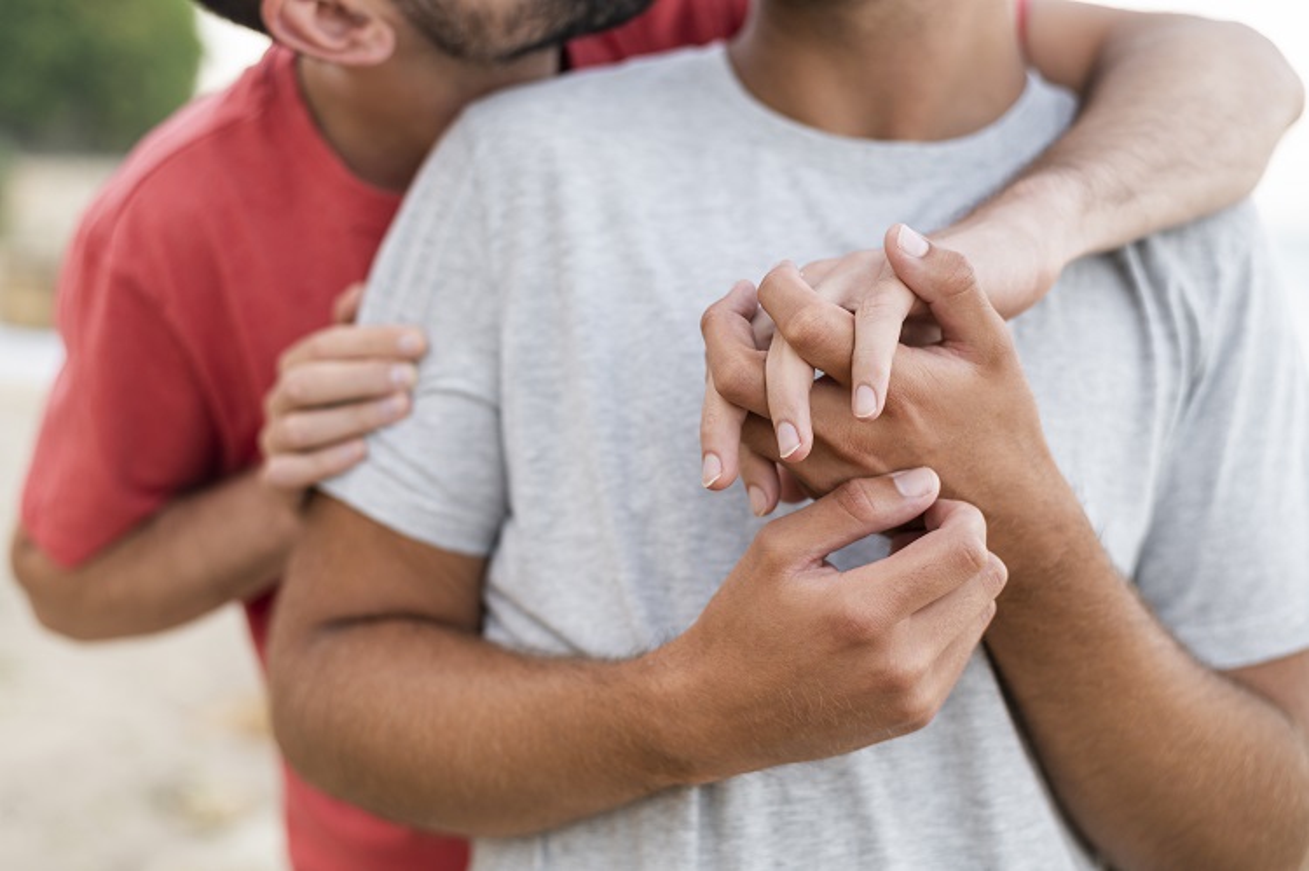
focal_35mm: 50
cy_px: 436
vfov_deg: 27.0
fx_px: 1817
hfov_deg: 39.6
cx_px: 654
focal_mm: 50
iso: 125
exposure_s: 1/160
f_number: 2.8
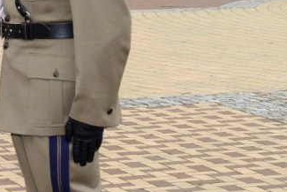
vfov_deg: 7.4
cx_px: 250
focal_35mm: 184
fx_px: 1467
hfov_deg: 11.1
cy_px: -17
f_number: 9.5
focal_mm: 50
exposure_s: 1/180
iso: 400
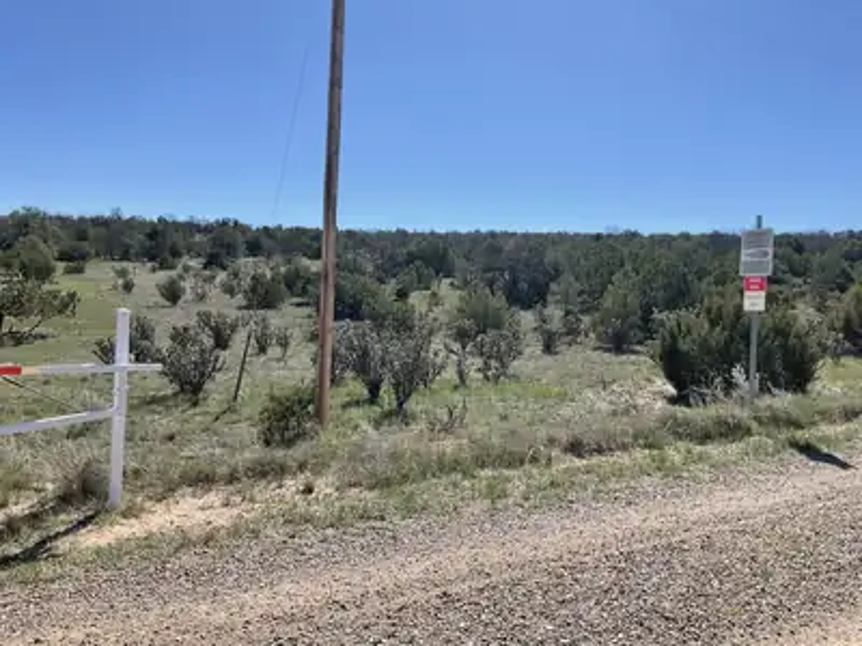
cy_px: 323
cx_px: 431
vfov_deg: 48.2
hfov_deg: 61.7
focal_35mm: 29
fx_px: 722
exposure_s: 1/2058
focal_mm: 3
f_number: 1.8
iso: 16
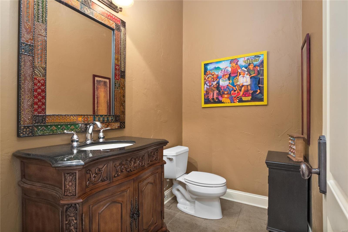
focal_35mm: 18
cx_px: 174
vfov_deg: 67.3
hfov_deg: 90.0
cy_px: 116
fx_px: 174
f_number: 10
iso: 800
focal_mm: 9
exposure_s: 1.3
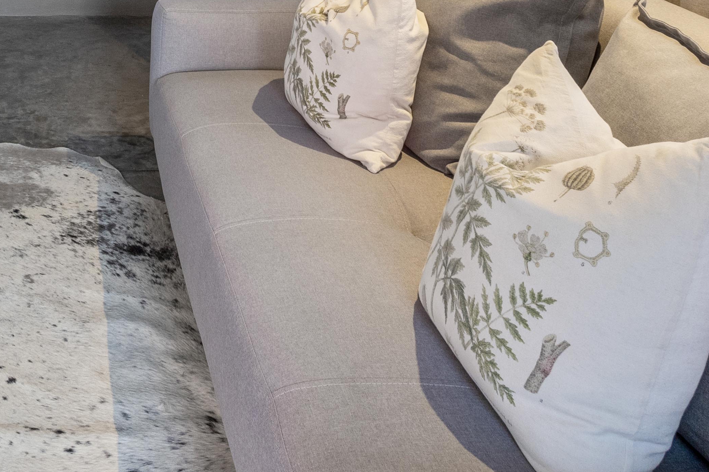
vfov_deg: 24.1
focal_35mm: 47
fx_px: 934
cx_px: 49
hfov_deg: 38.2
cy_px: -177
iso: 400
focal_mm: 11
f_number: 8
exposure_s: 1/4
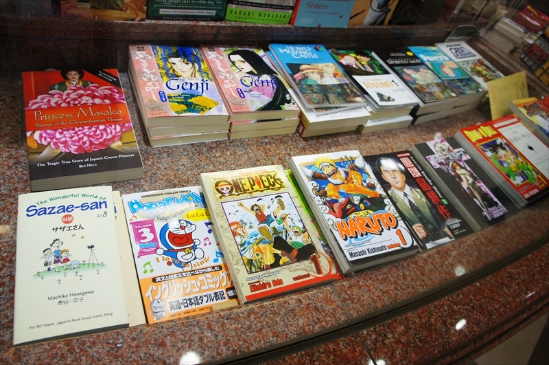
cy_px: 182
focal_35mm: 27
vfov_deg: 47.8
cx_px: 274
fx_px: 411
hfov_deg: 67.5
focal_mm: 18
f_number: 4
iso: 800
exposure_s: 1/160
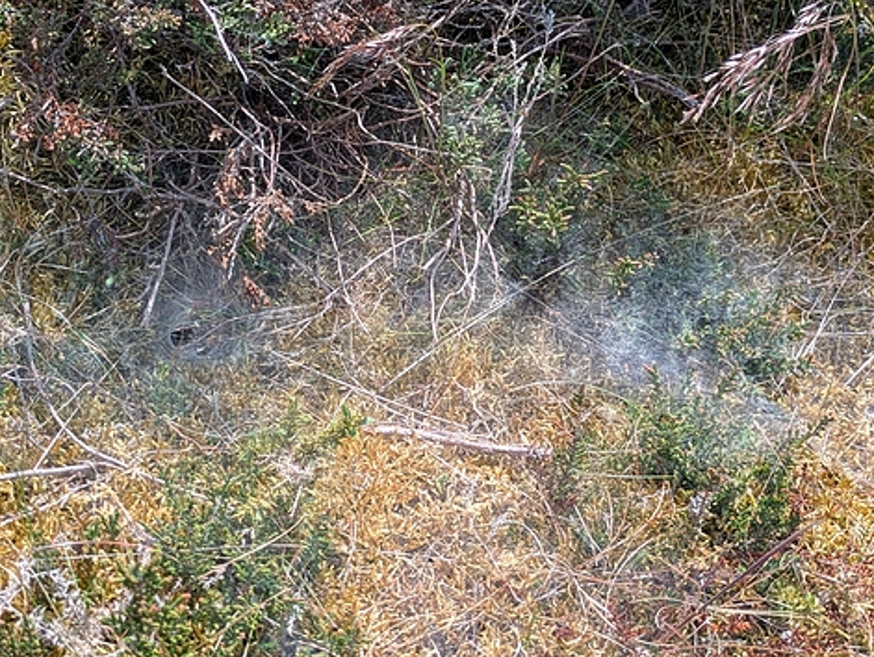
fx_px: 1339
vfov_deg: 27.4
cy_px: 206
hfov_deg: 36.1
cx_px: 428
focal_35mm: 53
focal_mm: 5.43
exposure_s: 1/464
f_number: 1.89
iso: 45
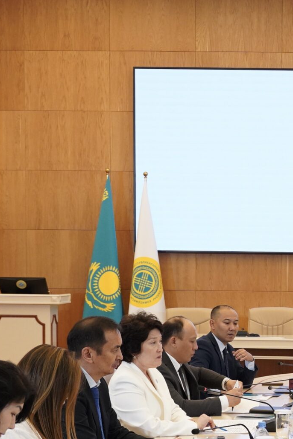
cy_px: 363
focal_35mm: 97
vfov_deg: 20.7
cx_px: 419
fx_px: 1184
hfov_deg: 13.4
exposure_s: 1/250
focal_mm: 26.6
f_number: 2.8
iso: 1000
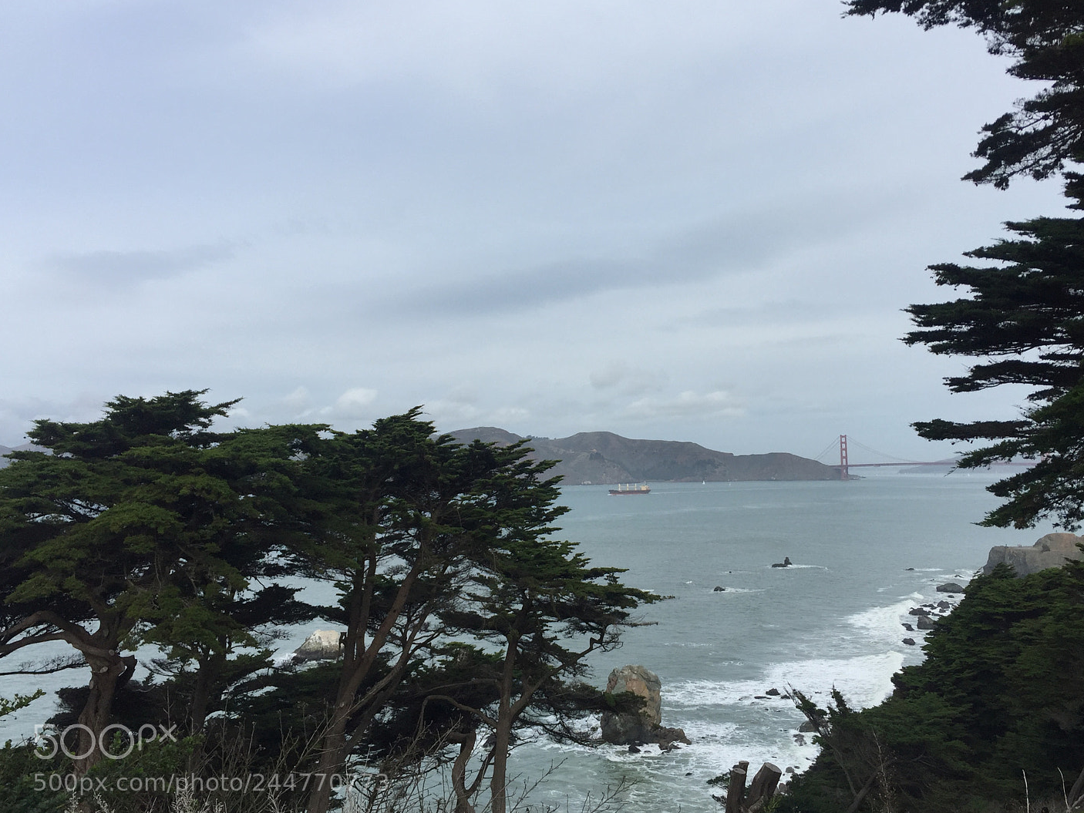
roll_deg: -0.5
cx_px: 602
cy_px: 381
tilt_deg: +5.3
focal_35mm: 33
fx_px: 1034
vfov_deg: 42.9
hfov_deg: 55.2
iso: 32
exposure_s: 1/2083
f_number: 2.2
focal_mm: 4.15
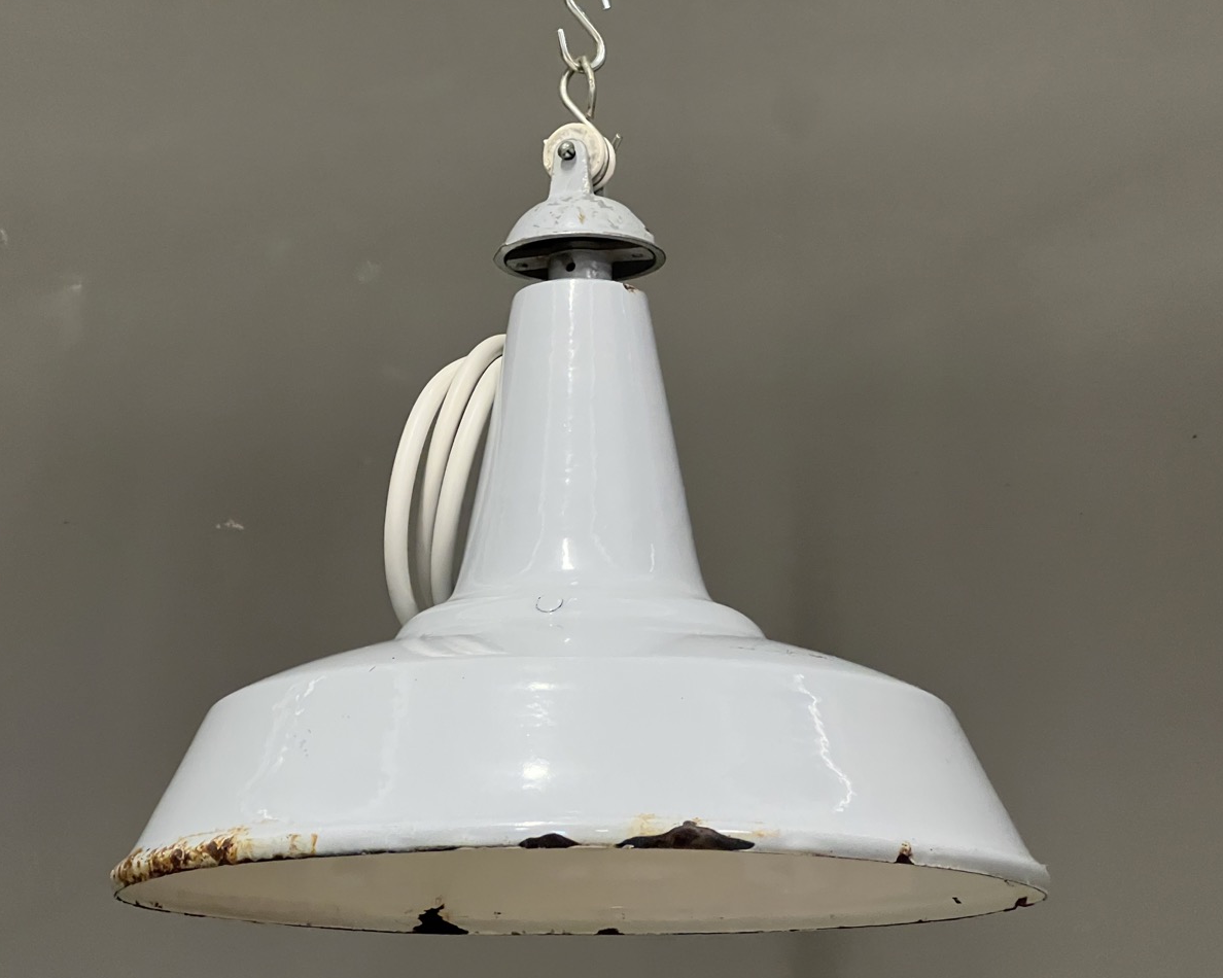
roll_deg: -1.8
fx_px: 2931
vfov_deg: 18.9
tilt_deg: +11.6
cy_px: 491
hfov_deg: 23.6
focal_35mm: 81
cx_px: 573
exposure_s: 1/34
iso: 640
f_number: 2.8
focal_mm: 9
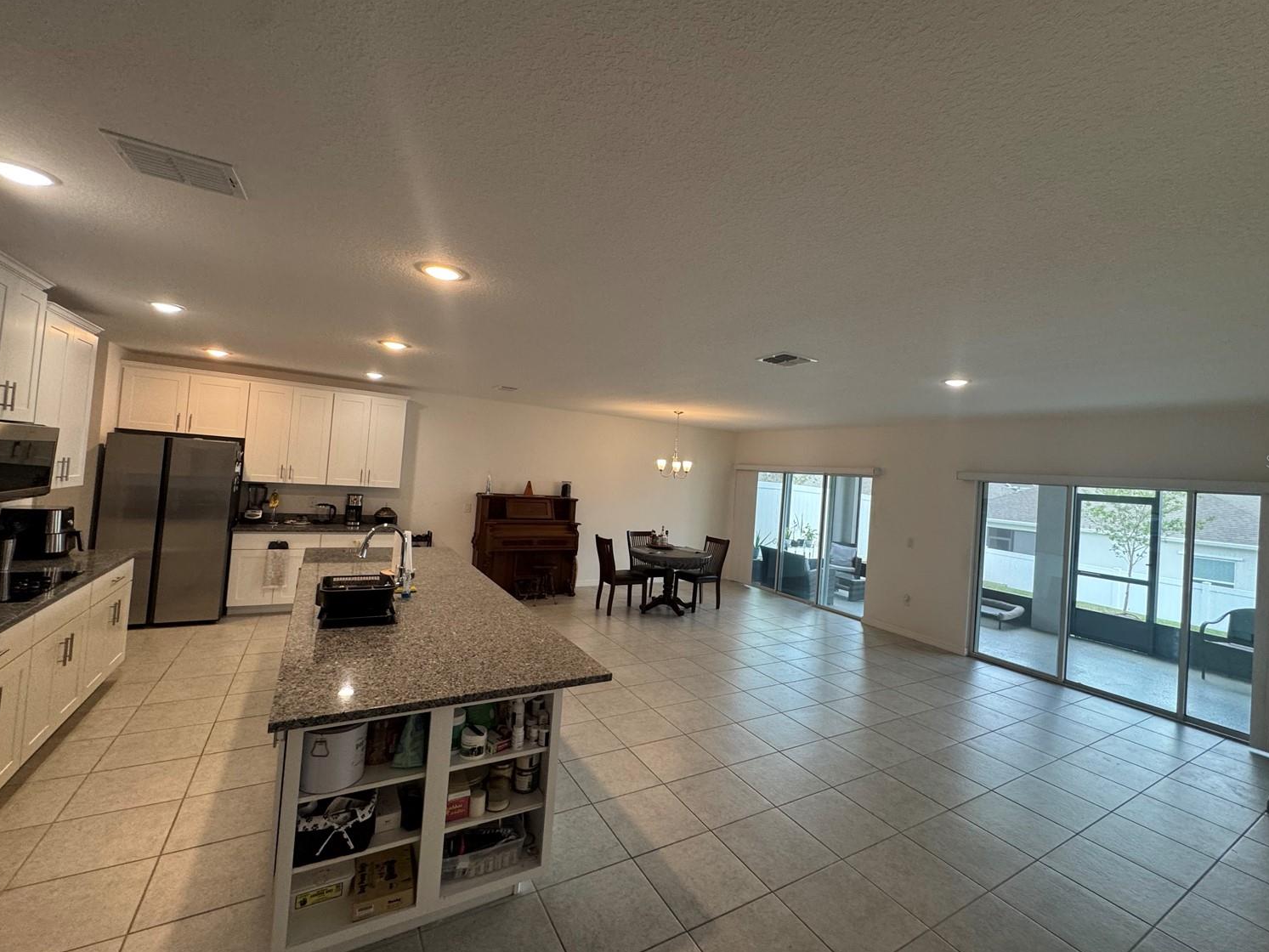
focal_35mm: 15
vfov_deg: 81.7
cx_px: 666
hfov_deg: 98.1
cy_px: 461
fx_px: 550
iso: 200
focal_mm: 2.22
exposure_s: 1/120
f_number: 2.2
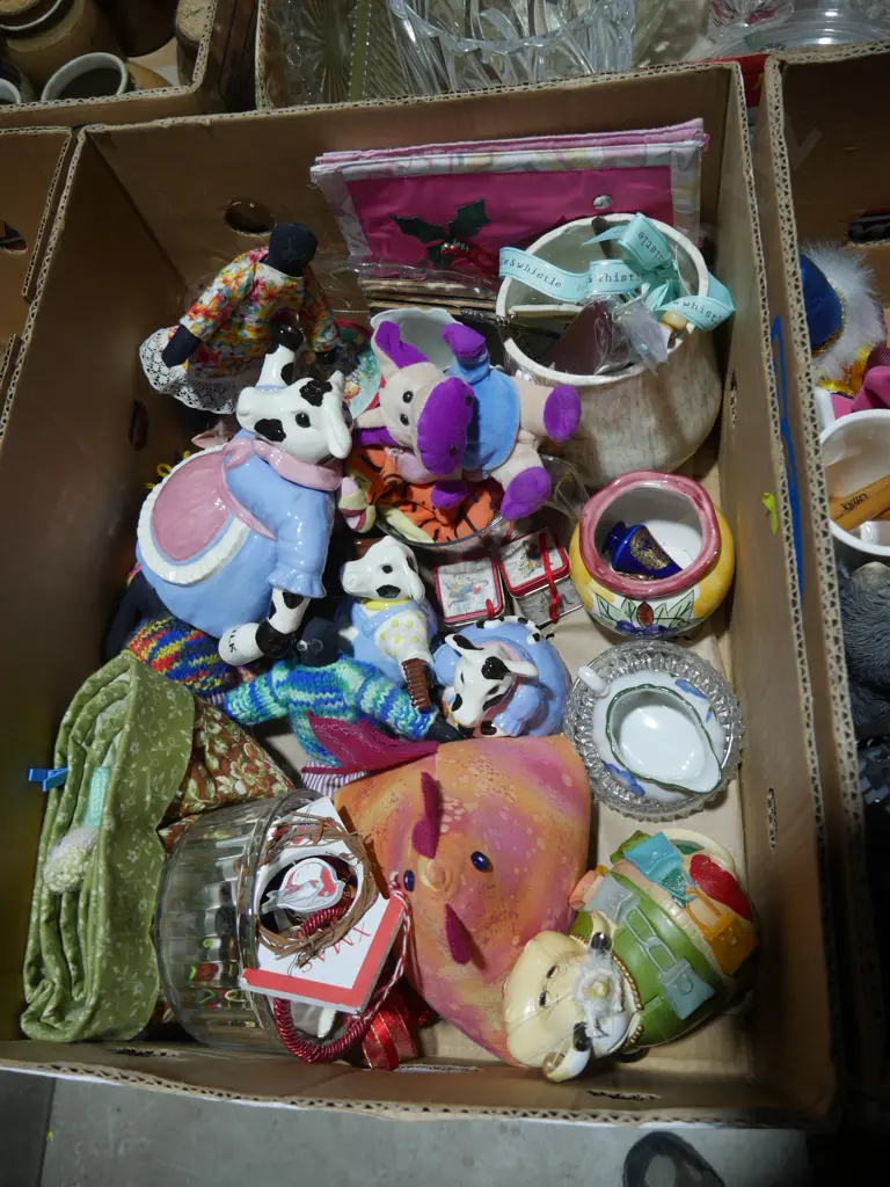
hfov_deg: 49.7
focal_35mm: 28
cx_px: 445
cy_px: 594
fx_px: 960
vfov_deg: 63.4
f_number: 3.5
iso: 200
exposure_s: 1/125
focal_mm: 14
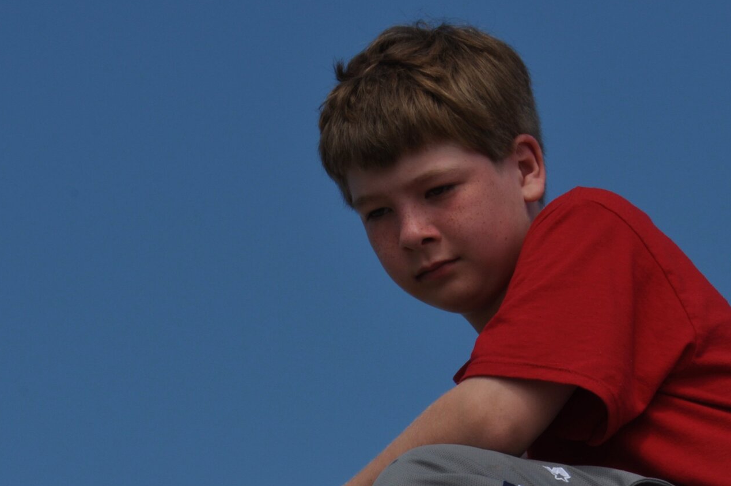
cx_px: 463
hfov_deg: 8.5
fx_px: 4908
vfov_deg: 5.7
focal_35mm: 242
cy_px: 457
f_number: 32
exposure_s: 1/125
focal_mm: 80
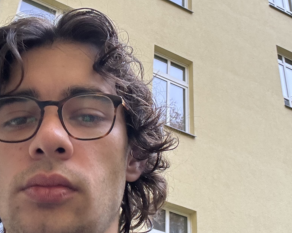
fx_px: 501
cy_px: 86
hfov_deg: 32.4
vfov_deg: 26.1
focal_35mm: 58
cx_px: 122
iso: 80
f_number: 1.9
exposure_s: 1/102
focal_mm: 2.69
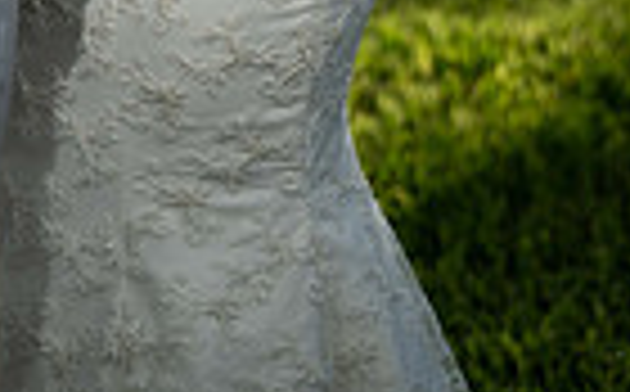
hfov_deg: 9.0
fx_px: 3994
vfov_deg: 5.4
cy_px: -509
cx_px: 0
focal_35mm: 233
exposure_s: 1/3200
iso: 160
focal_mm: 71
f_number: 2.5
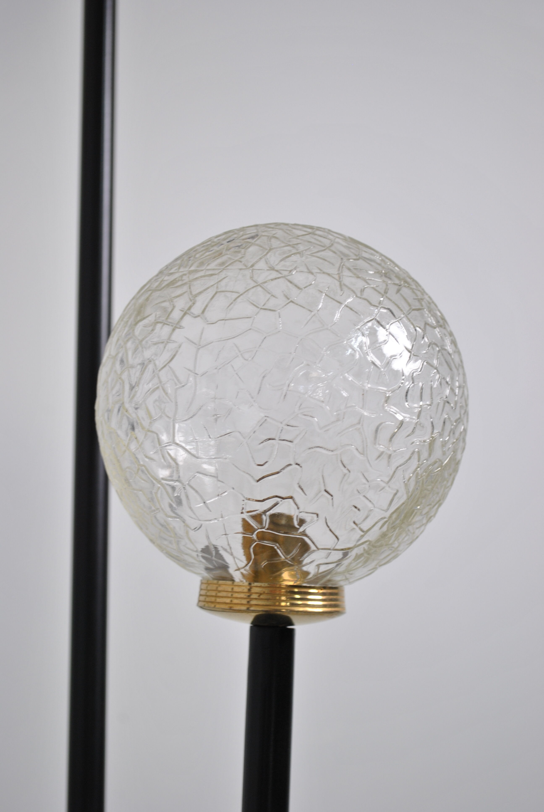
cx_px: 272
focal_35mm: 69
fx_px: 1559
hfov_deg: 19.8
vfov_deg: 29.2
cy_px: 406
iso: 250
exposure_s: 1/30
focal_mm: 46
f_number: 5.6
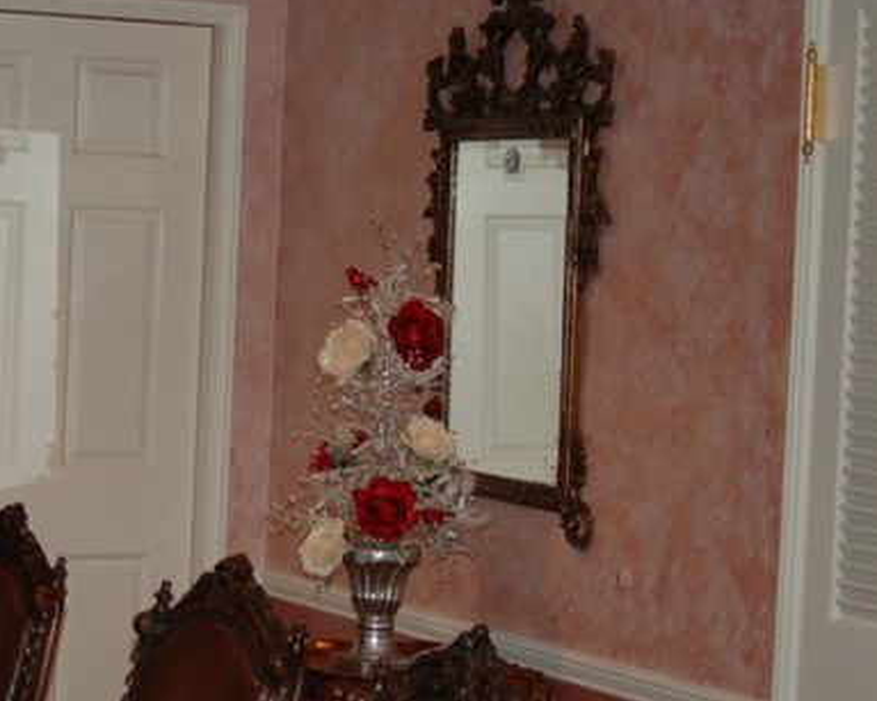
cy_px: 438
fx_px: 2725
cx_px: 178
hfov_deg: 18.1
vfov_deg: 14.6
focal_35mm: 105
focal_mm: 28
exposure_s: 1/60
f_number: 3.3
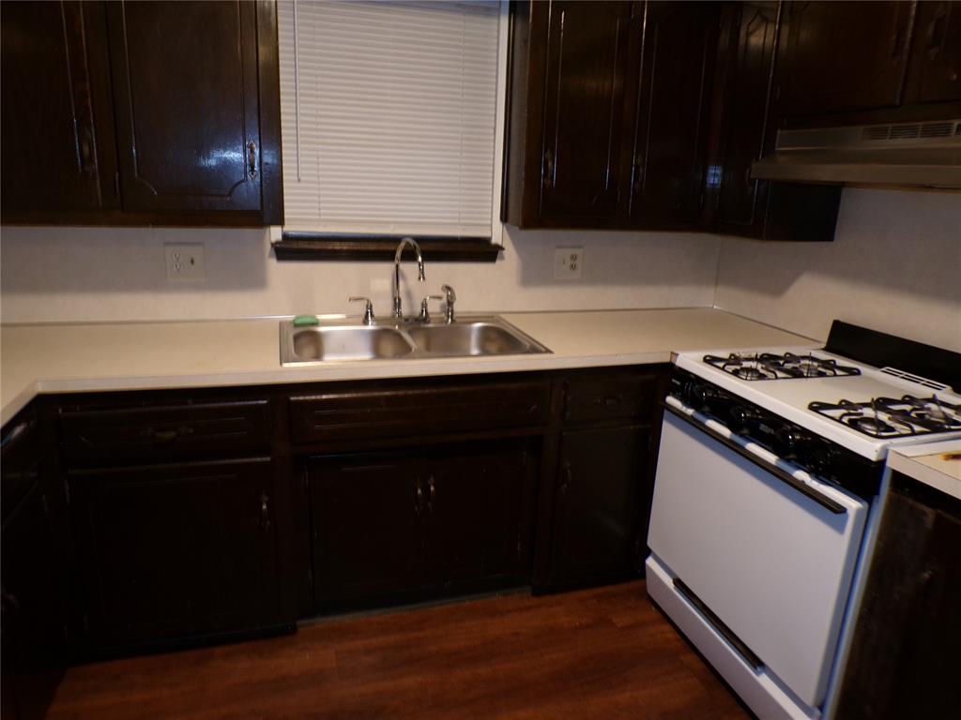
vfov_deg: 56.8
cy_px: 360
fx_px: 666
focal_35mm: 24
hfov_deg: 71.6
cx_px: 480
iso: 200
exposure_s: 1/17
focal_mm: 4.3
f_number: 3
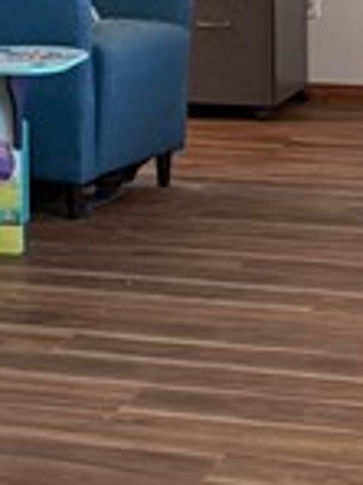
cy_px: -105
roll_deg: +0.7
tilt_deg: -3.4
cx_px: -167
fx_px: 2321
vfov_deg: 11.6
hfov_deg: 8.7
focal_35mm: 166
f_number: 1.78
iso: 250
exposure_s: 1/60
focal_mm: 6.76
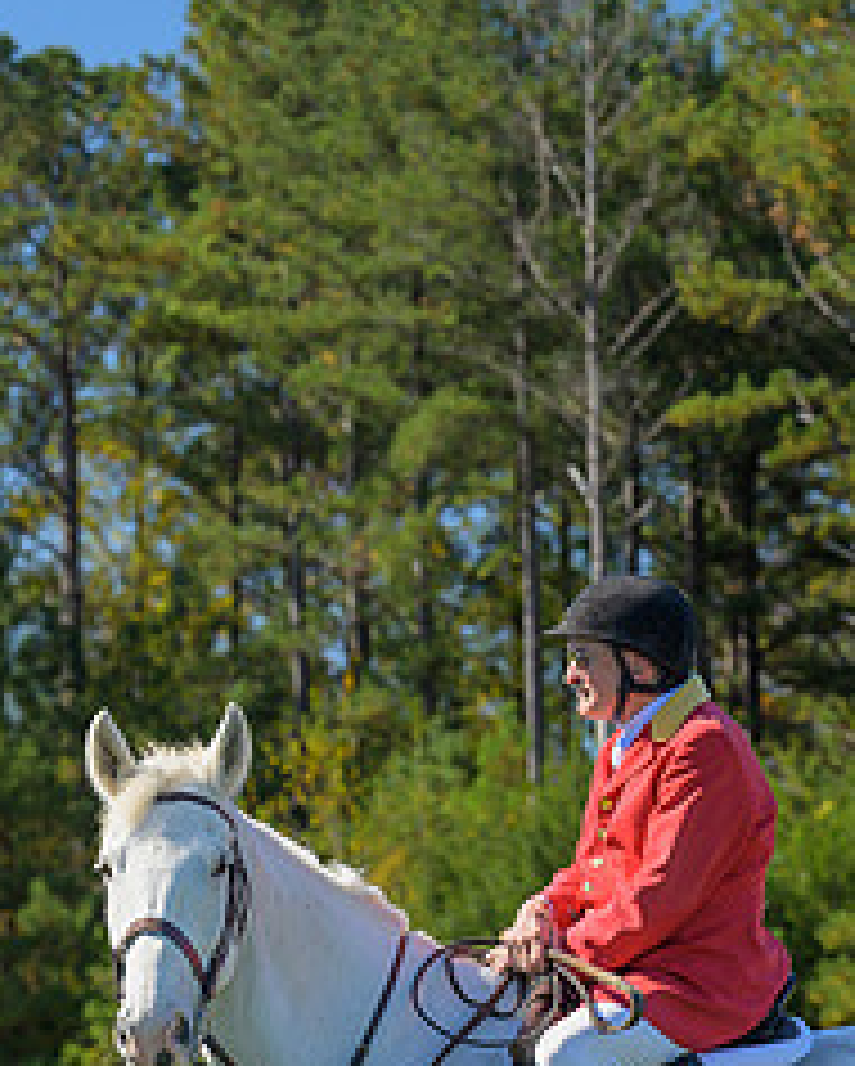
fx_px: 6160
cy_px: 798
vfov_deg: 9.9
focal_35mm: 195
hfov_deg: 7.9
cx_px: 75
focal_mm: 70
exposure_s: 1/500
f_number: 4
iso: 200
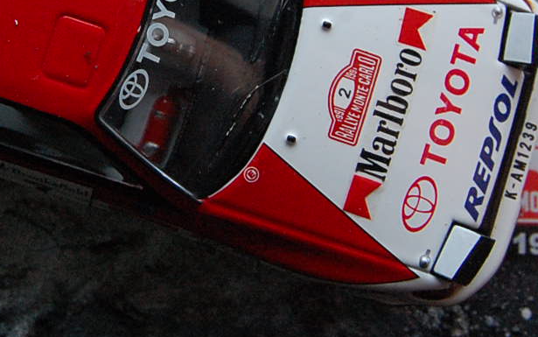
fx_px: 1643
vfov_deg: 11.6
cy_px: 16
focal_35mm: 112
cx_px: 112
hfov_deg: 18.4
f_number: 10
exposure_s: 1/60
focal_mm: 30
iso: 1600
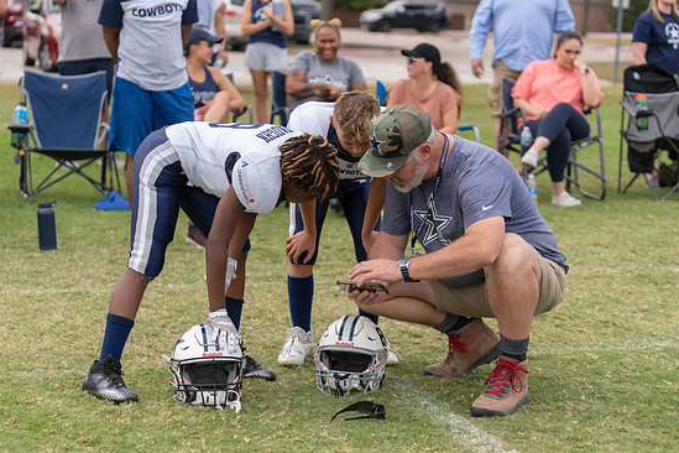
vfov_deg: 18.4
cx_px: 354
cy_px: 227
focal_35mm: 74
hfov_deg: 27.3
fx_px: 1396
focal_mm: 70
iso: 100
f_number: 2.8
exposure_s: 1/640
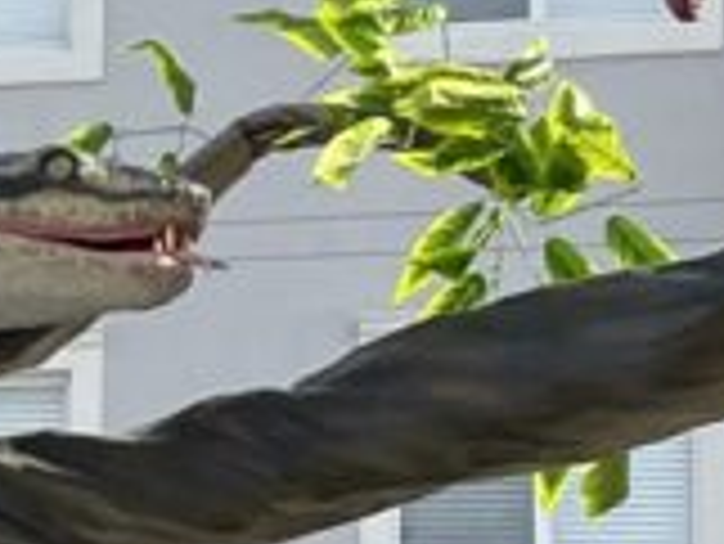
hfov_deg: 10.4
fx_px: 3851
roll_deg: -1.0
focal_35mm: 184
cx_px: -288
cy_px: 832
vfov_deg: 7.9
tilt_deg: +13.4
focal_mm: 3
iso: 16
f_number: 1.8
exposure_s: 1/1055
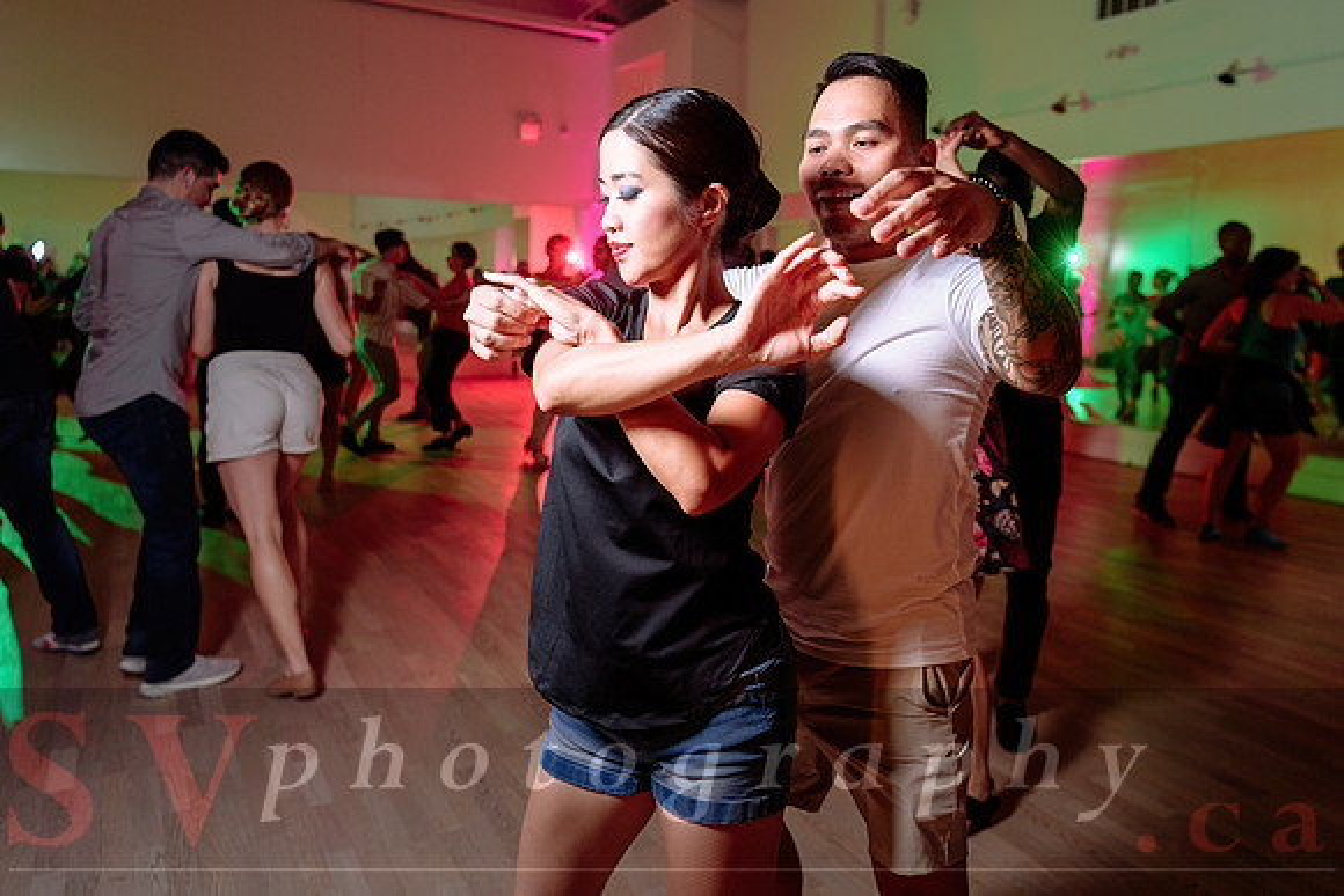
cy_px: 396
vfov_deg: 48.2
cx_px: 750
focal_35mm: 27
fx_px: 1000
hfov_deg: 67.6
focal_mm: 24
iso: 800
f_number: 2.8
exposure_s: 1/100
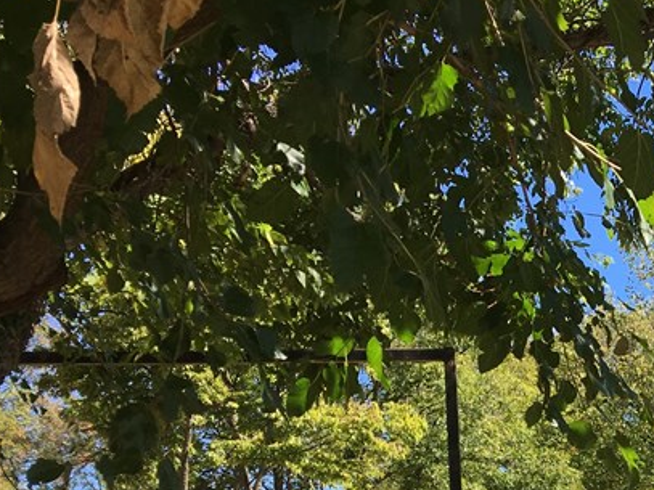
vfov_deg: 19.0
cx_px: 699
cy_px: 601
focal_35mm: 73
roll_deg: +1.9
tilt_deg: +2.6
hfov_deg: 25.0
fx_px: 1379
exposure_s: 1/746
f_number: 2.2
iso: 25
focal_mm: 4.15
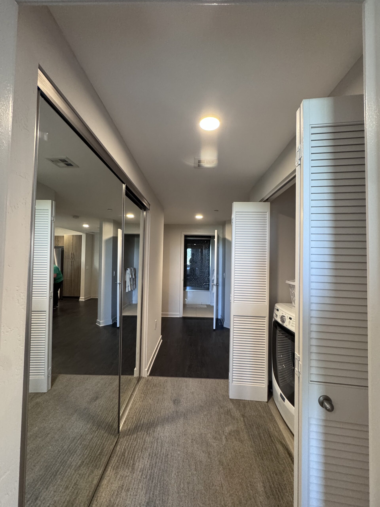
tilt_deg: +1.4
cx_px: 190
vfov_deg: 102.1
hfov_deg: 85.7
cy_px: 254
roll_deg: -1.5
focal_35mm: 14
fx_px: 205
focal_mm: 2.22
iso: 500
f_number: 2.2
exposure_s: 1/60
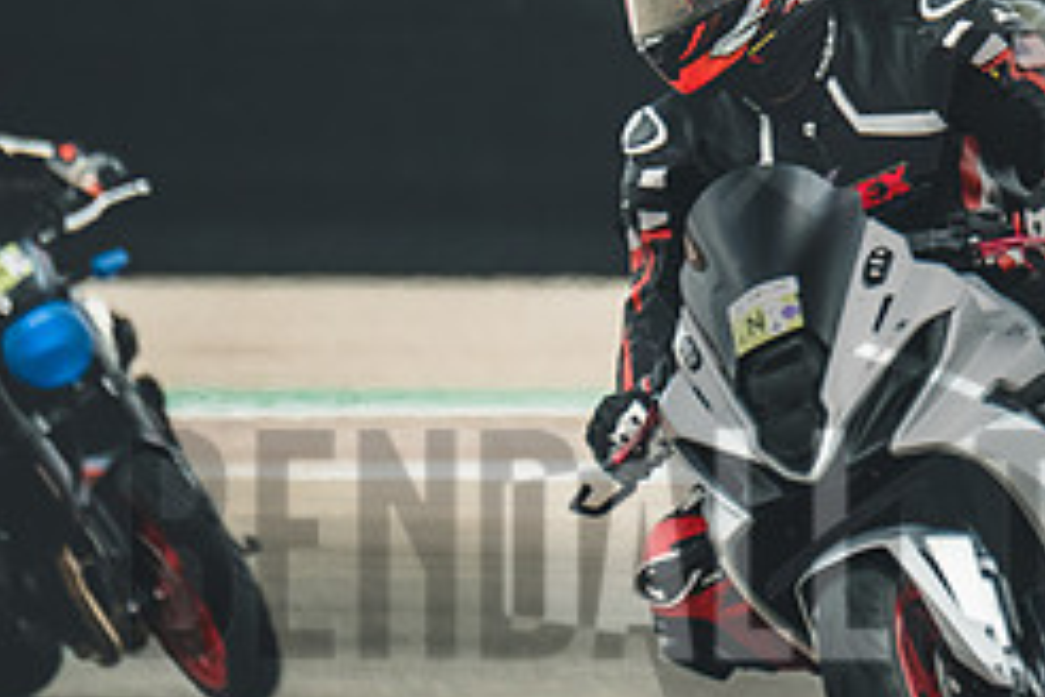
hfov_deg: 1.5
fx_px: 41013
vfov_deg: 1.0
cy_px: 550
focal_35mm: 1413
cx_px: 1024
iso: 1600
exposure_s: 1/1250
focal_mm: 400
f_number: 5.6
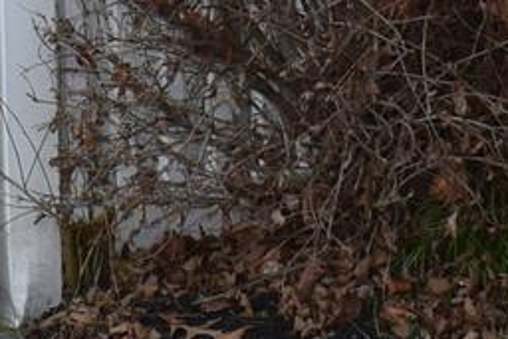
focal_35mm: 252
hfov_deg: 8.2
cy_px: -327
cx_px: 105
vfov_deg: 5.4
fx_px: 3558
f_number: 7.1
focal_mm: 21
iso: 100
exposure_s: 1/200
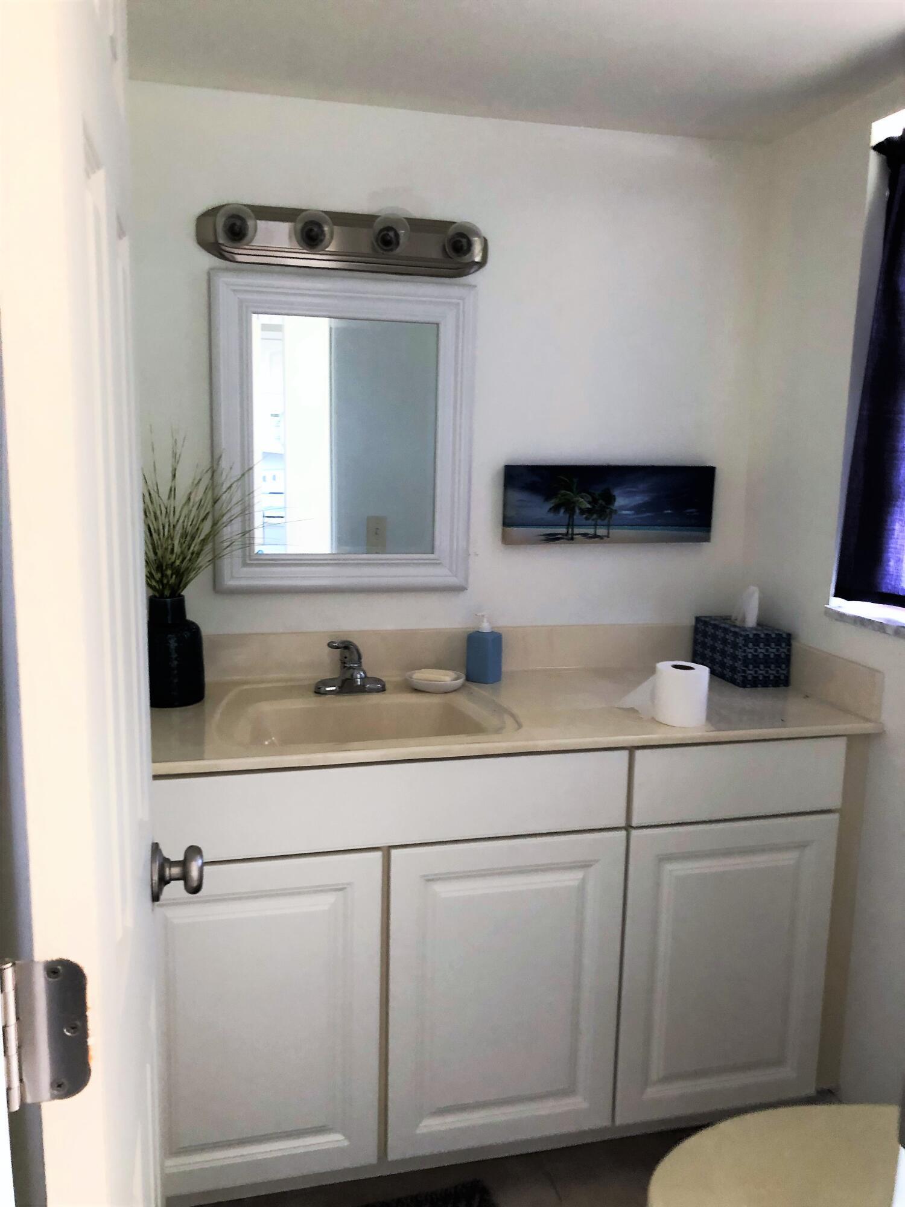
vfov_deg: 63.4
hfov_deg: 49.7
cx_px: 452
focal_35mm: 28
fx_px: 976
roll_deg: +0.2
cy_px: 604
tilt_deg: -11.1
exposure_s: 1/15
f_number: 1.8
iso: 64
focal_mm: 3.99
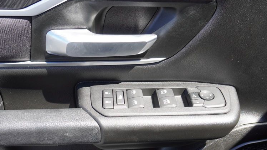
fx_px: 304
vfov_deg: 27.5
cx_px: 126
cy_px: 100
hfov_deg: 47.3
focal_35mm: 43
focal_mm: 20
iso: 100
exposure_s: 1/100
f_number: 5
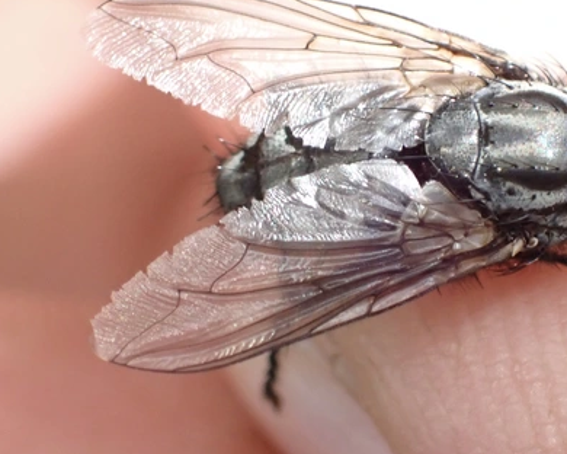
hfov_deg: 12.0
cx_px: 406
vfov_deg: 9.7
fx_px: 2685
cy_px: 167
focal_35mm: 160
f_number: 4.9
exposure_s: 1/160
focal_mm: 18
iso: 500
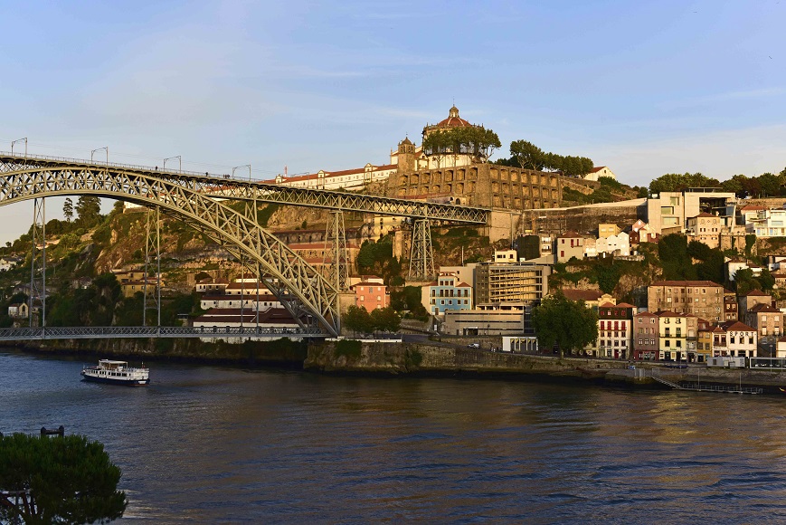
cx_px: 393
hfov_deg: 41.1
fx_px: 1048
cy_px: 262
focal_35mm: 48
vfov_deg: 28.1
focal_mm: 48
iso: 320
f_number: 7.1
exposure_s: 1/200
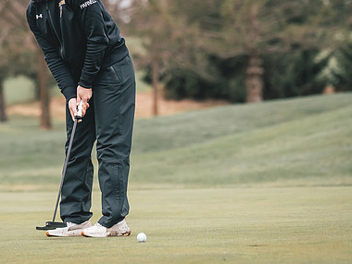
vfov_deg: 5.4
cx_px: 85
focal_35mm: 276
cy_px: 75
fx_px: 2807
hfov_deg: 7.2
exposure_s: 1/2500
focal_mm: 113
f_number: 2.8
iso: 800
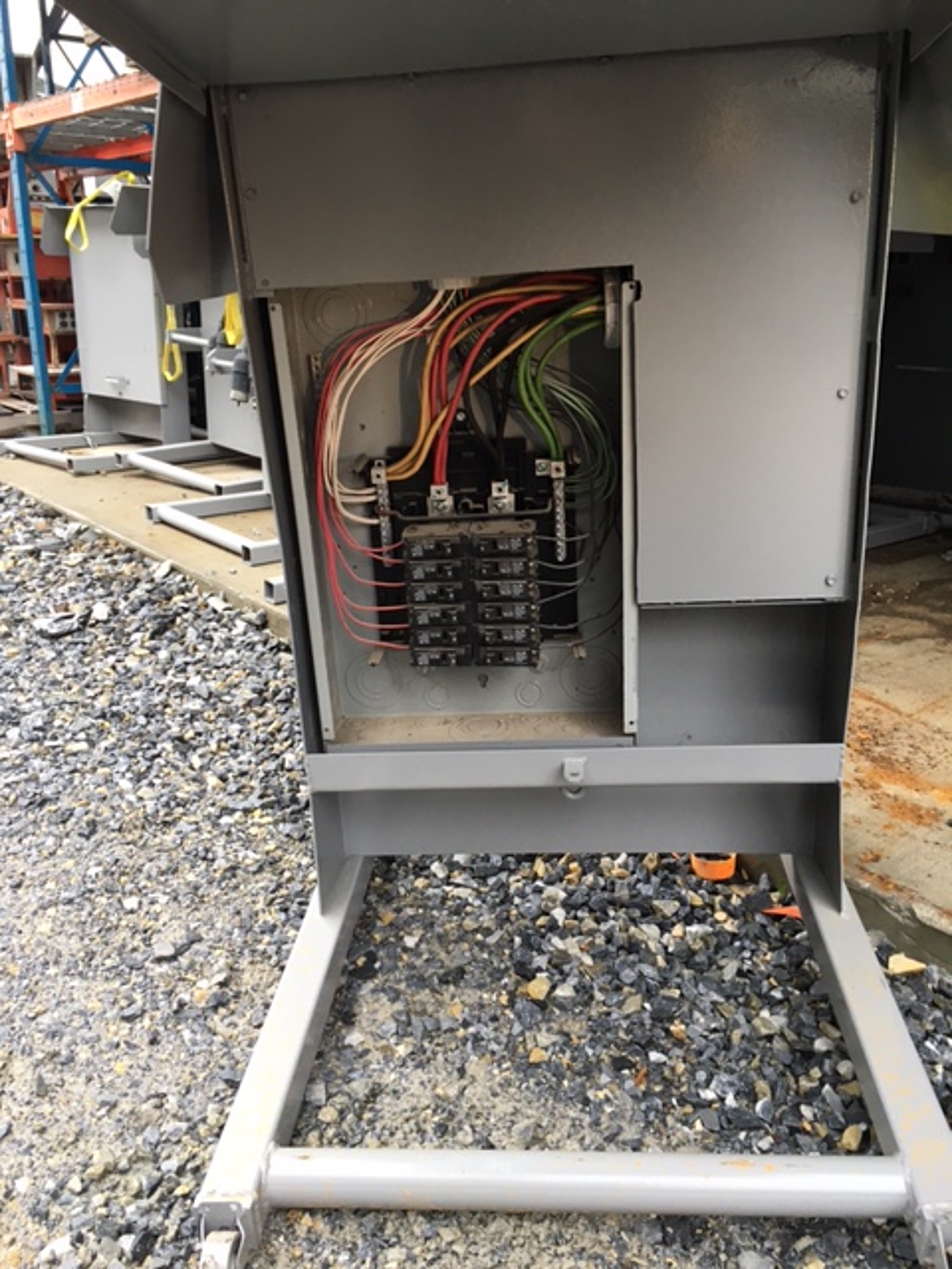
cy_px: 634
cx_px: 476
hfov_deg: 48.2
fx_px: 1063
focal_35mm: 29
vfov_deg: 61.7
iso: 25
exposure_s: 1/30
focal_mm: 4.15
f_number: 2.2
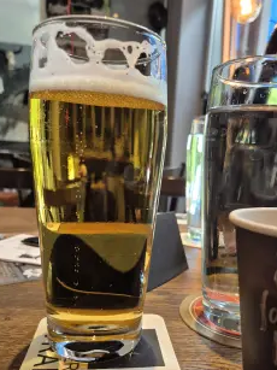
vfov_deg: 59.3
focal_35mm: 30
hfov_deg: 46.7
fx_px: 320
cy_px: 229
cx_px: 151
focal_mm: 5.4
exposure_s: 1/100
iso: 320
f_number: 1.8
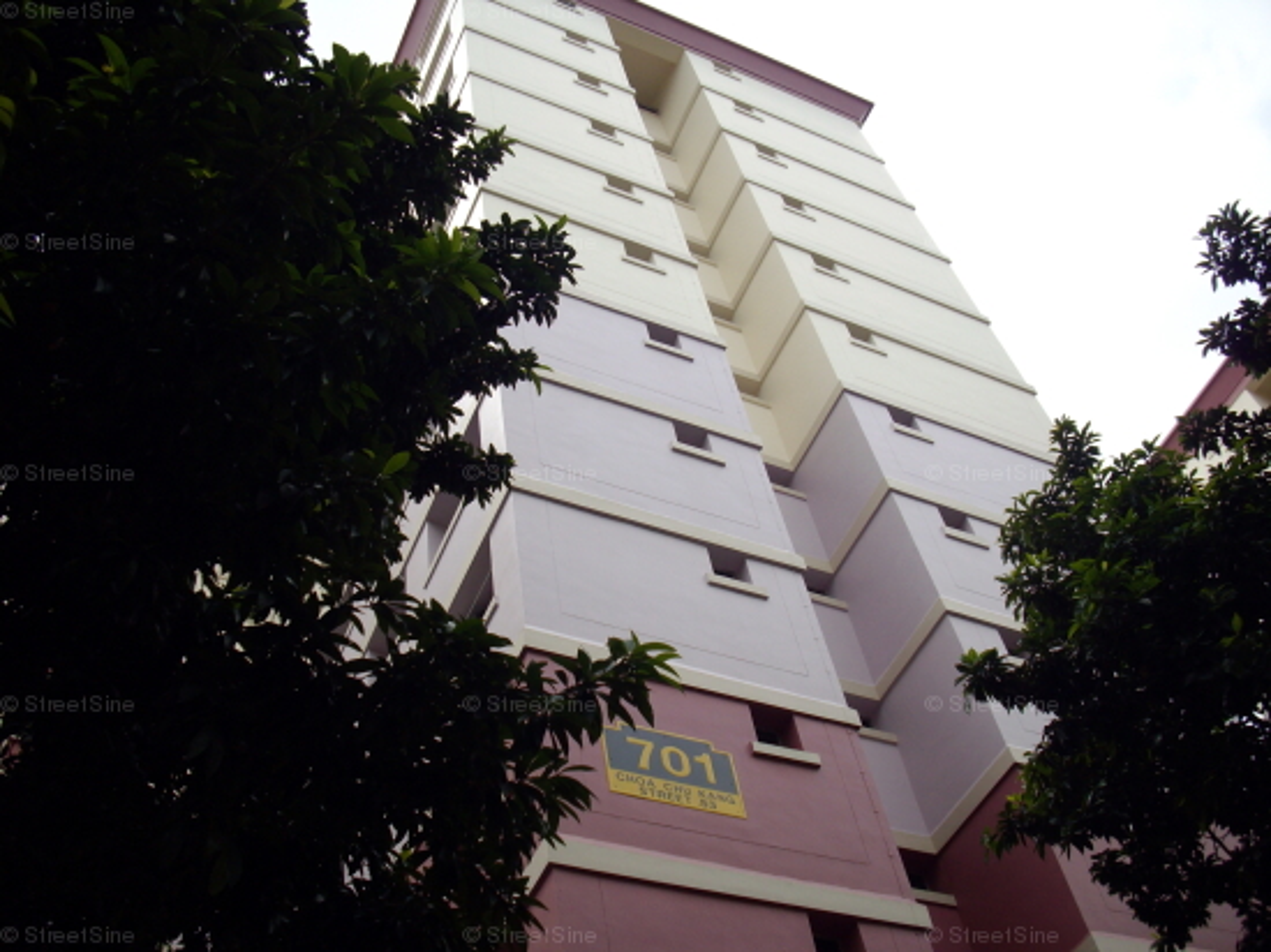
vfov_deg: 38.6
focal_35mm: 37
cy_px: 476
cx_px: 636
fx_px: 1358
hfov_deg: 50.2
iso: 80
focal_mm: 6.2
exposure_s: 1/250
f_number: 5.6
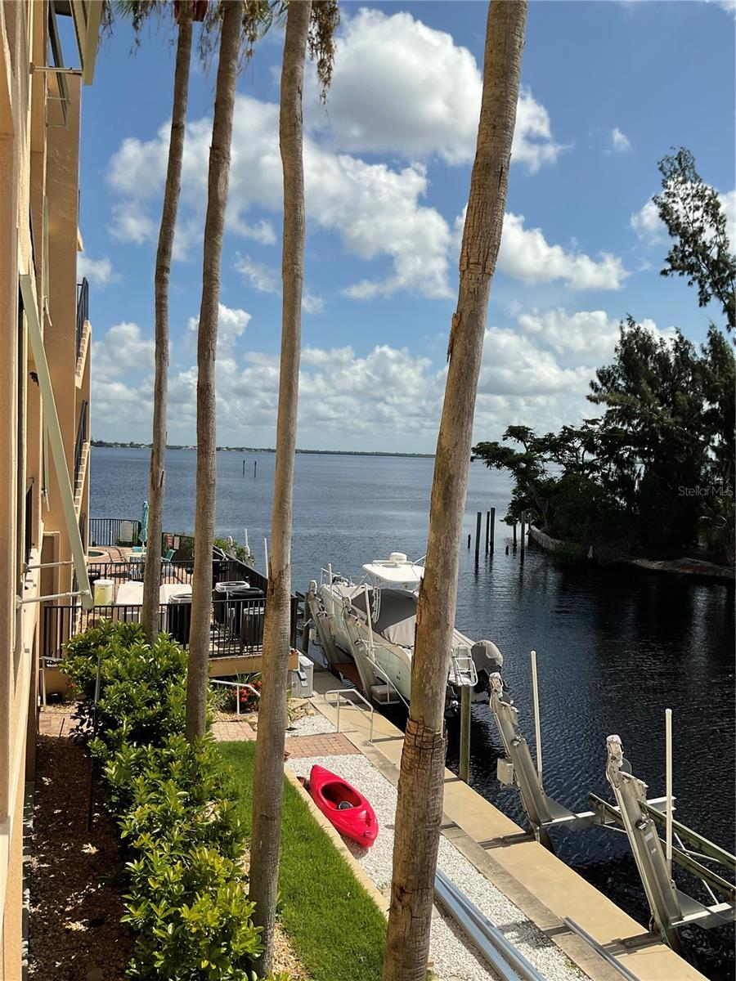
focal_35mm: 29
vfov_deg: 61.7
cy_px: 490
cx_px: 368
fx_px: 822
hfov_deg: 48.2
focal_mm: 3
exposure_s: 1/3125
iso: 16
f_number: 1.8
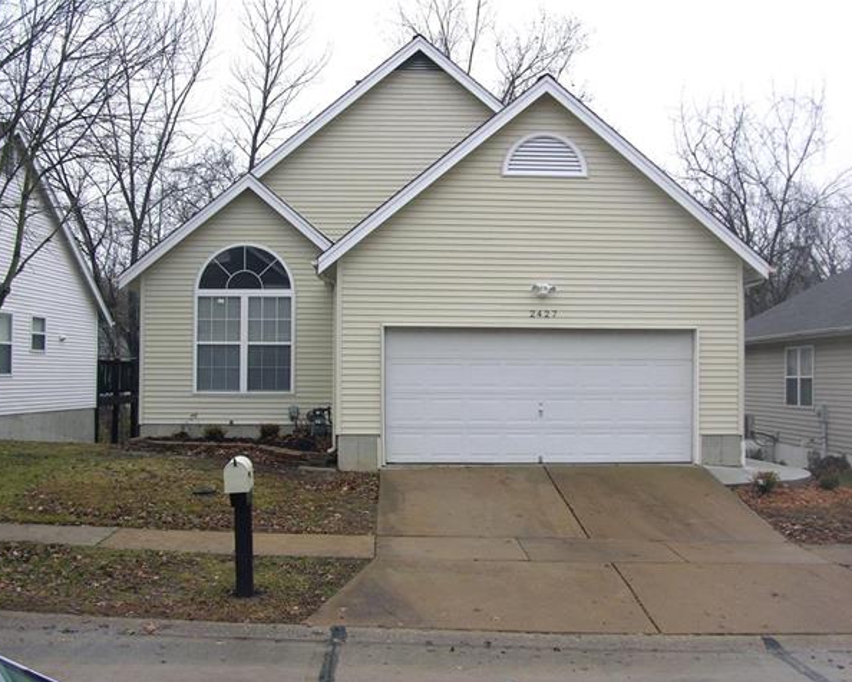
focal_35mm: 41
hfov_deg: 44.8
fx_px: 1034
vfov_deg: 36.5
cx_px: 437
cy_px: 343
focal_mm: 10
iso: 50
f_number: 3.6
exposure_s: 1/76.4
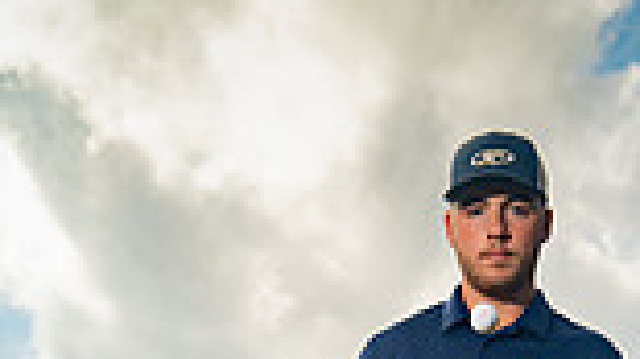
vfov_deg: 12.0
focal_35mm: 79
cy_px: 887
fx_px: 1340
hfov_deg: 26.6
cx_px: 446
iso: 160
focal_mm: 26
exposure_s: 1/250
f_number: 4.5
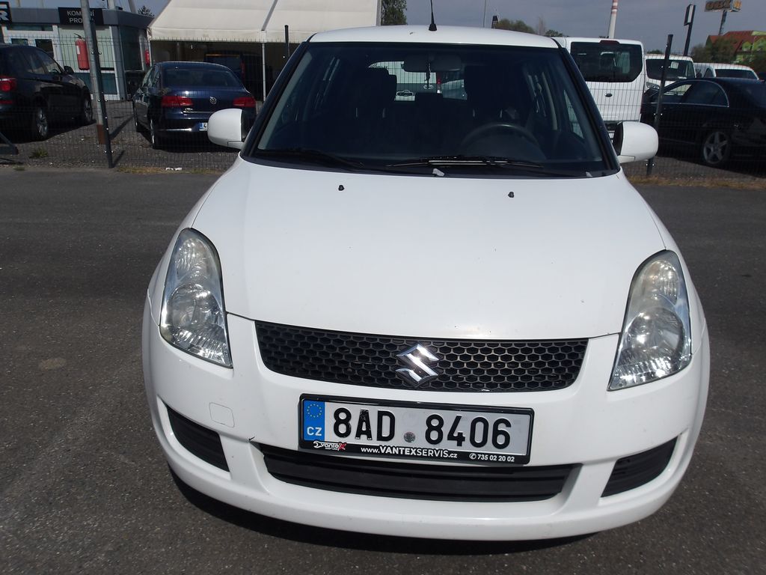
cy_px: 288
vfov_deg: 51.4
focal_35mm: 27
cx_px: 383
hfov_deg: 65.3
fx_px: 597
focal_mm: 4.9
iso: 100
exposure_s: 1/410
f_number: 10.4
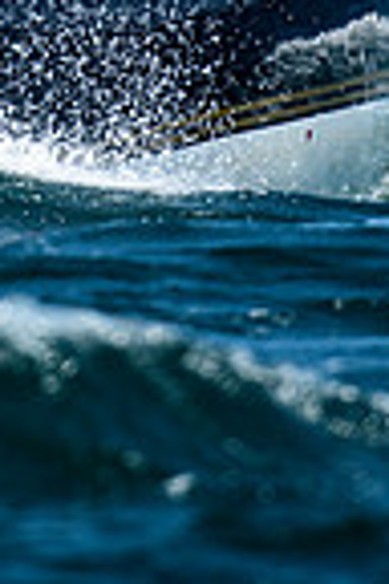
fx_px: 26596
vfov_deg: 1.3
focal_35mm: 1641
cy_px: -304
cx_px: -154
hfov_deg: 0.8
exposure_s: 1/2500
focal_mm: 350
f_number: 5.6
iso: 400
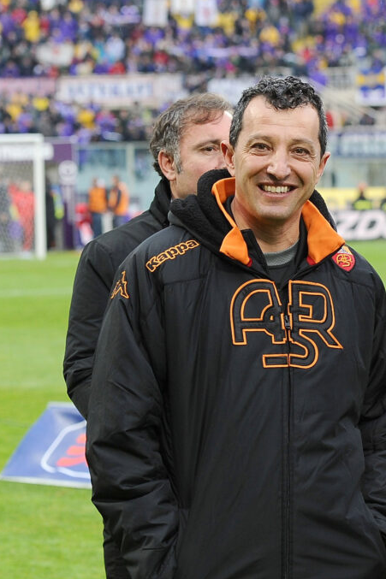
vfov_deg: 16.9
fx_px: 1947
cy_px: 290
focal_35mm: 121
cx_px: 434
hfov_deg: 11.2
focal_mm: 80
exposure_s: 1/400
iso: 800
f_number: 3.5
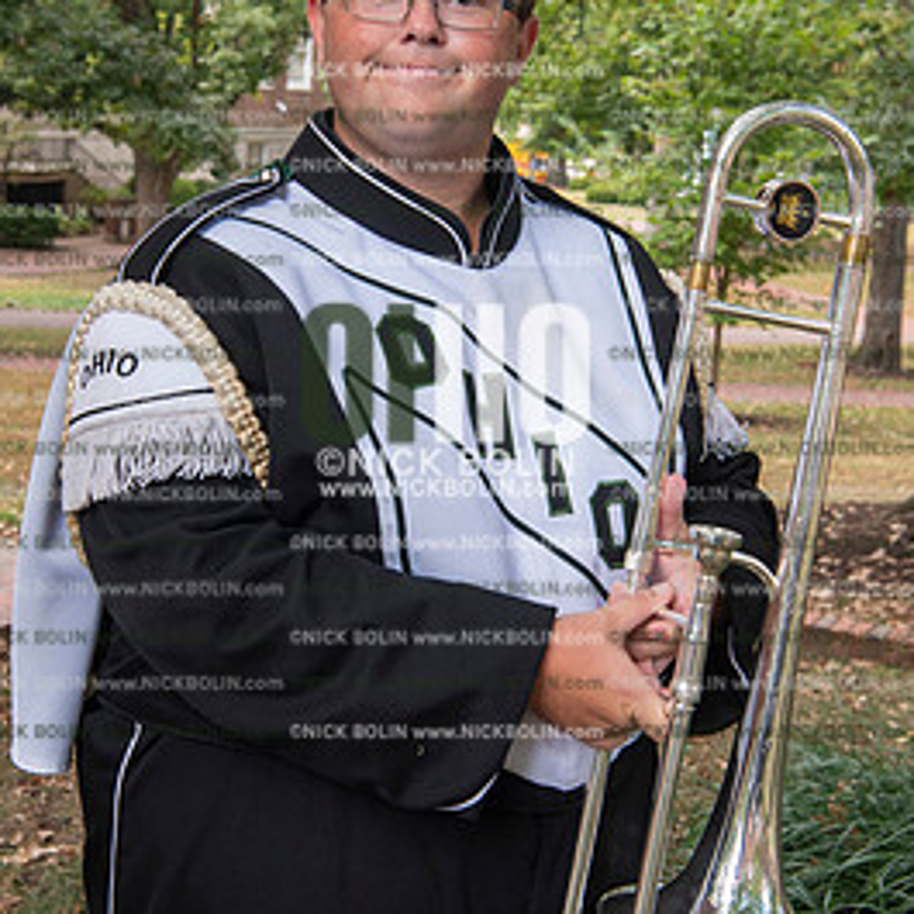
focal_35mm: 65
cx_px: 445
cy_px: 400
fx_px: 1942
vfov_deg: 26.5
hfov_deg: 26.5
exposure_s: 1/100
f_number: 8
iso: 500
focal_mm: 45
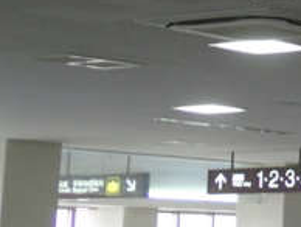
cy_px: -100
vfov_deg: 8.3
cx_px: 509
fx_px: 1541
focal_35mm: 177
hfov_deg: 10.6
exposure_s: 1/50
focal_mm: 7.86
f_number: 2.9
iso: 200
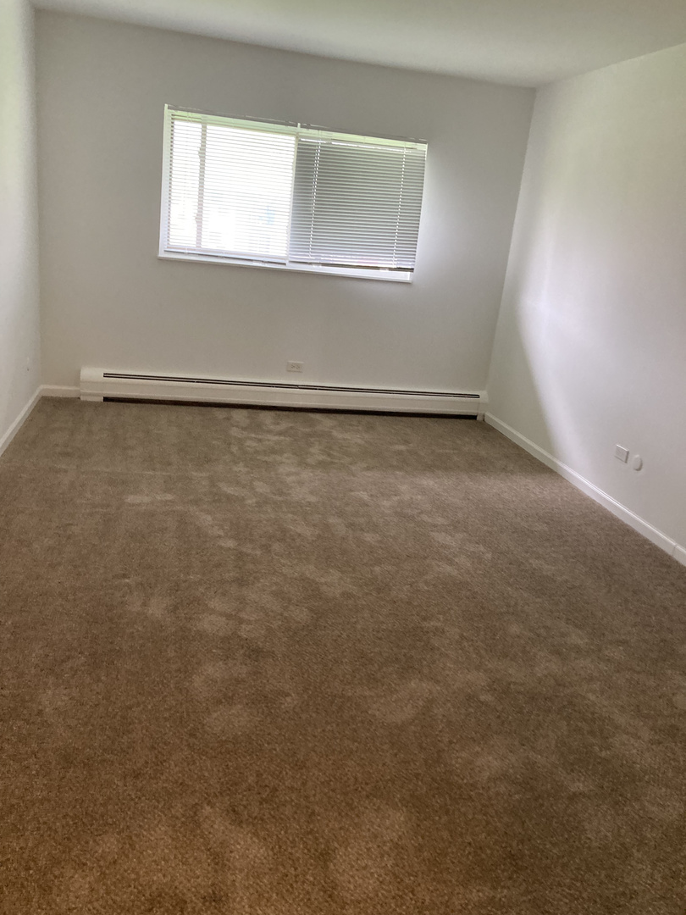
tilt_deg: -16.8
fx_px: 740
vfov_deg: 63.4
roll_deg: -6.5
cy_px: 458
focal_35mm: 28
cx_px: 343
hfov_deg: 49.7
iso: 250
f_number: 1.8
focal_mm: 3.99
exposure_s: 1/60
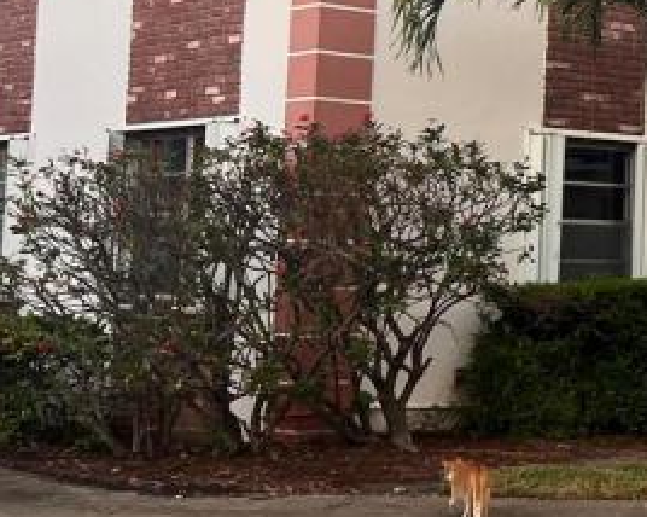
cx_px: 1118
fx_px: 1741
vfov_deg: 16.8
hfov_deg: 17.6
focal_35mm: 91
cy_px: 140
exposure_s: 1/121
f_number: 1.5
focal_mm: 5.7
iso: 32
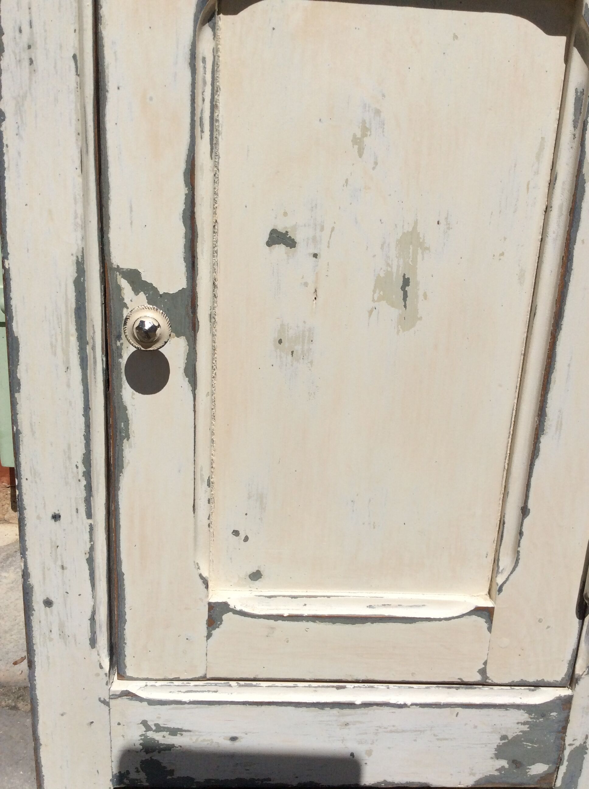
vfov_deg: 56.9
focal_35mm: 32
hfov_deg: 44.1
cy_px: 394
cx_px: 294
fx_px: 728
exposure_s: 1/5747
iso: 32
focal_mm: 3.3
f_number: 2.4
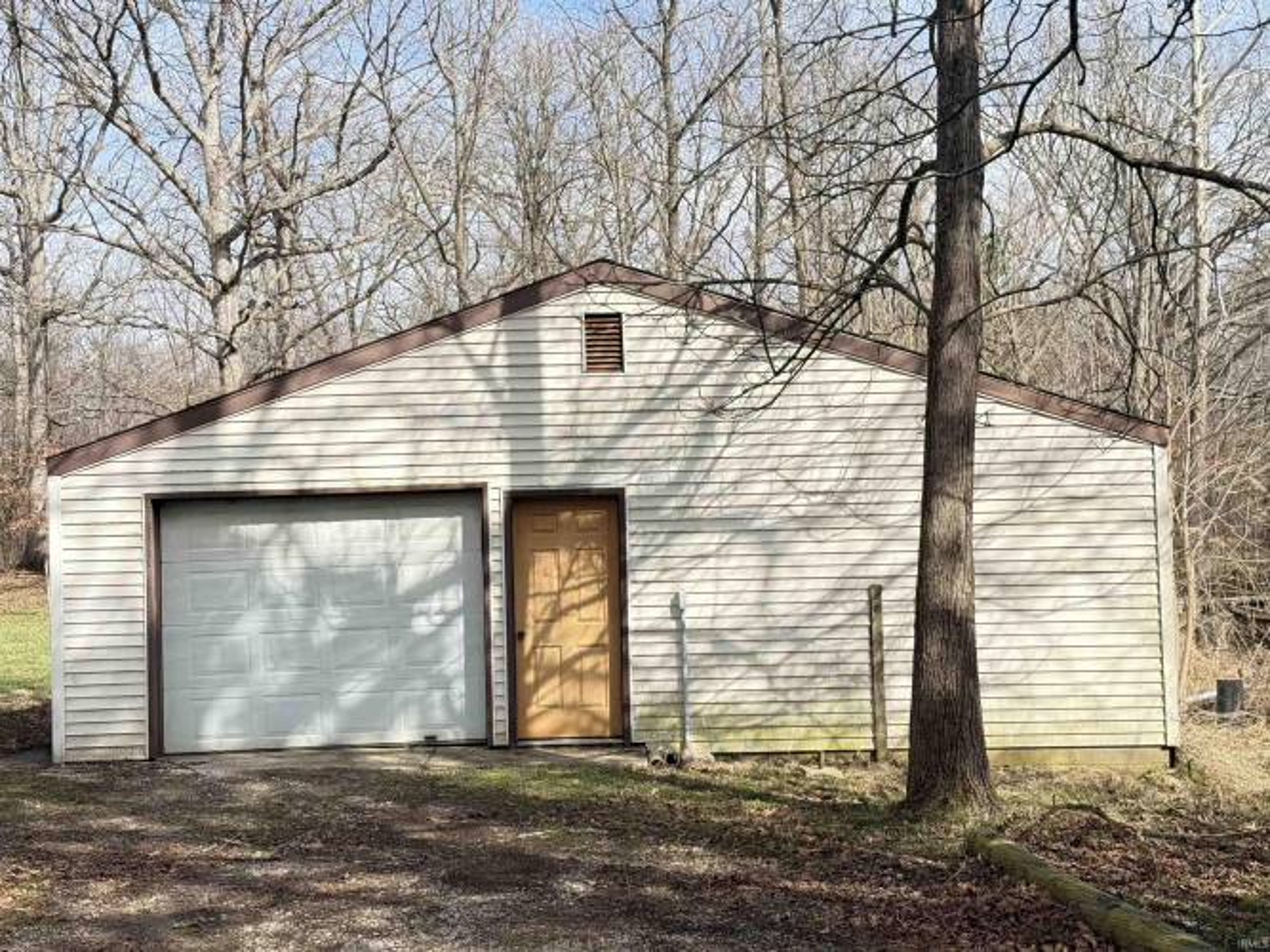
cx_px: 635
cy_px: 476
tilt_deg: +2.4
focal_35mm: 48
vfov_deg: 30.3
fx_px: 1761
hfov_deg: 39.7
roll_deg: +2.2
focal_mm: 6.76
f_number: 1.78
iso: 80
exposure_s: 1/2415
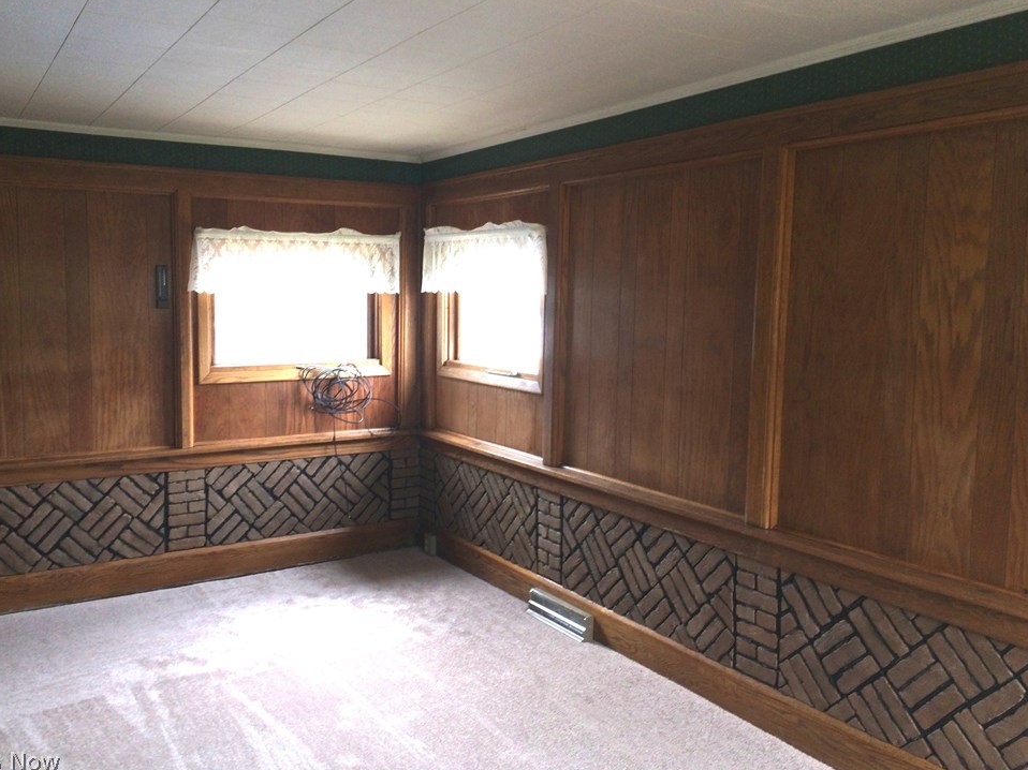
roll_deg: +0.7
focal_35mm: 31
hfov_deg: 58.4
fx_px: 920
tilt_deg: -4.6
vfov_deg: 45.4
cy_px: 367
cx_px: 497
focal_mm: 4.15
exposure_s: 1/30
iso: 50
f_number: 2.2
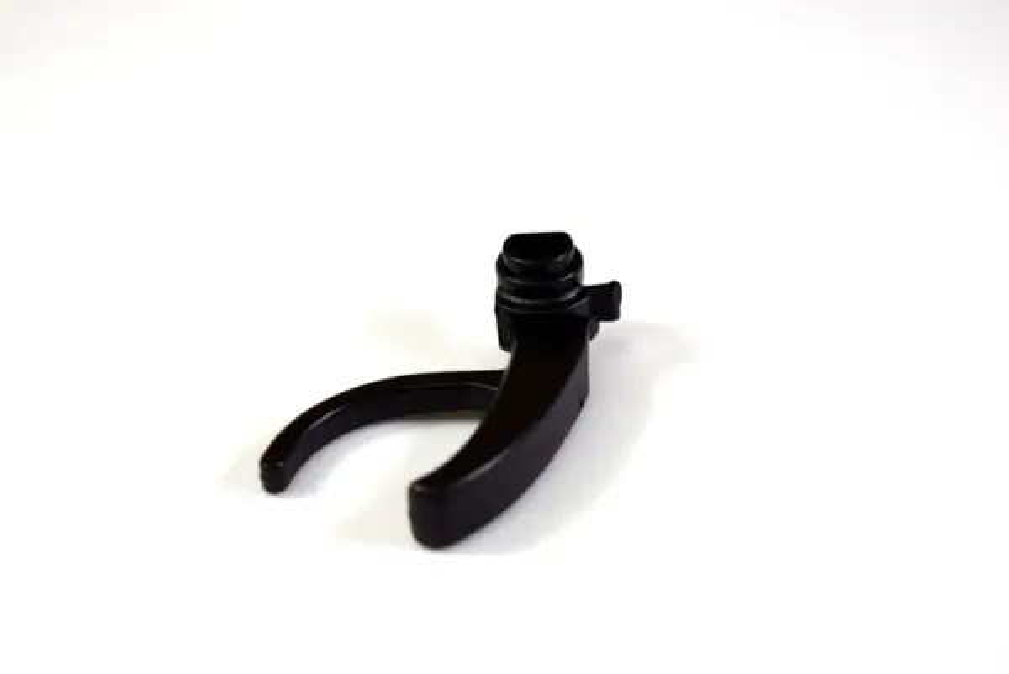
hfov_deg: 27.0
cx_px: 504
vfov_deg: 18.2
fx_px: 2104
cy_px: 337
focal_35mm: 75
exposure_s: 1/80
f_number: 5.6
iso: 100
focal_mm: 50
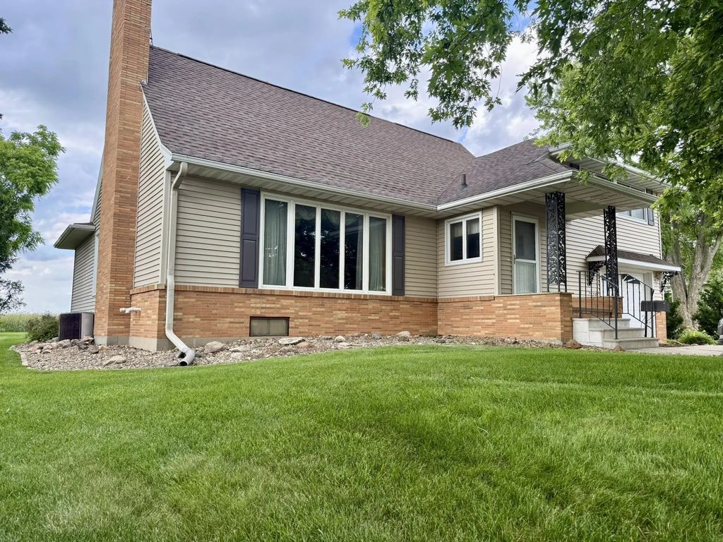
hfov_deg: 71.6
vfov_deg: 56.8
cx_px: 362
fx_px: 501
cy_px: 271
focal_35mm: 24
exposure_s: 1/476
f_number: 1.78
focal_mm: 6.76
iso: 100
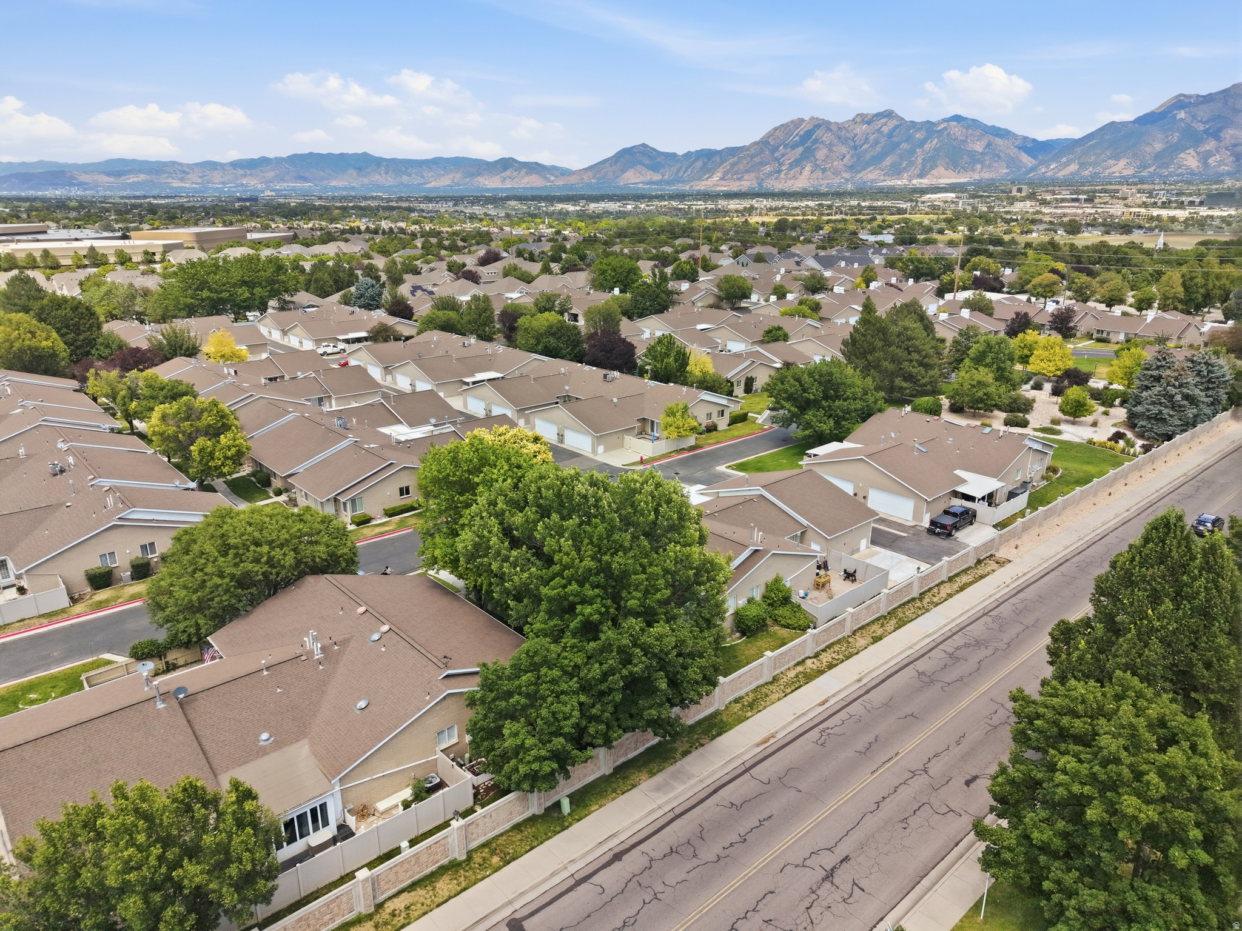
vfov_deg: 56.8
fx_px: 861
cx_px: 621
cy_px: 466
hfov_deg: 71.6
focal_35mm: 24
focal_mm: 8.7
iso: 290
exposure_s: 1/3200
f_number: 1.8
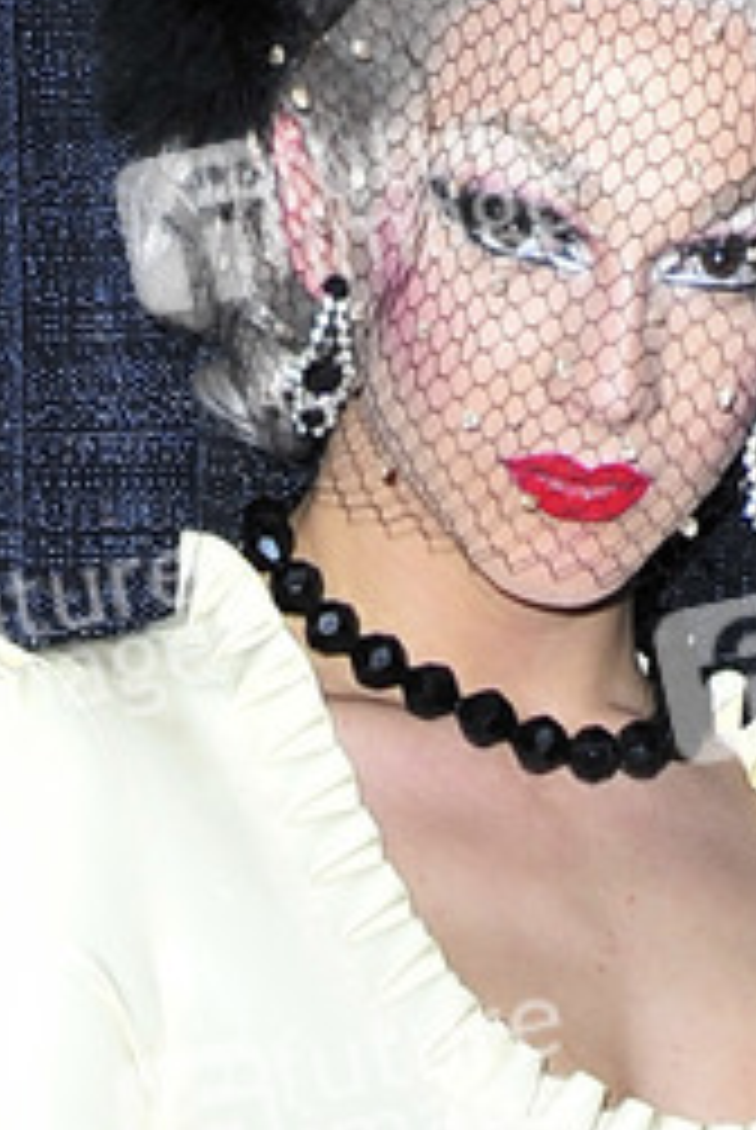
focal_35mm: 51
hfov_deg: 26.5
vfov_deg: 38.6
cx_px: 479
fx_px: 1602
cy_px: 432
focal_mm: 32
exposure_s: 1/320
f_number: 4
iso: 400
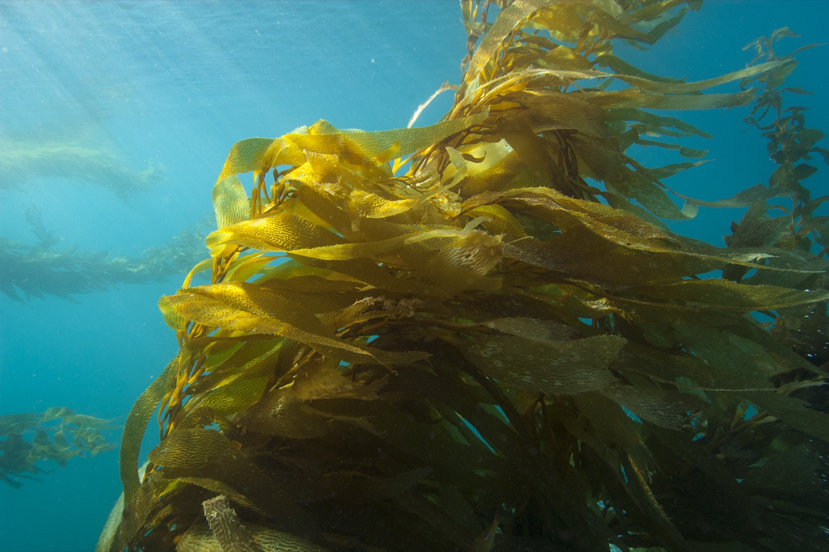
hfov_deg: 90.0
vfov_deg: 67.3
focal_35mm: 18
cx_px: 414
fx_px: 414
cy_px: 276
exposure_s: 1/180
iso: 400
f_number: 7.1
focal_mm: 12
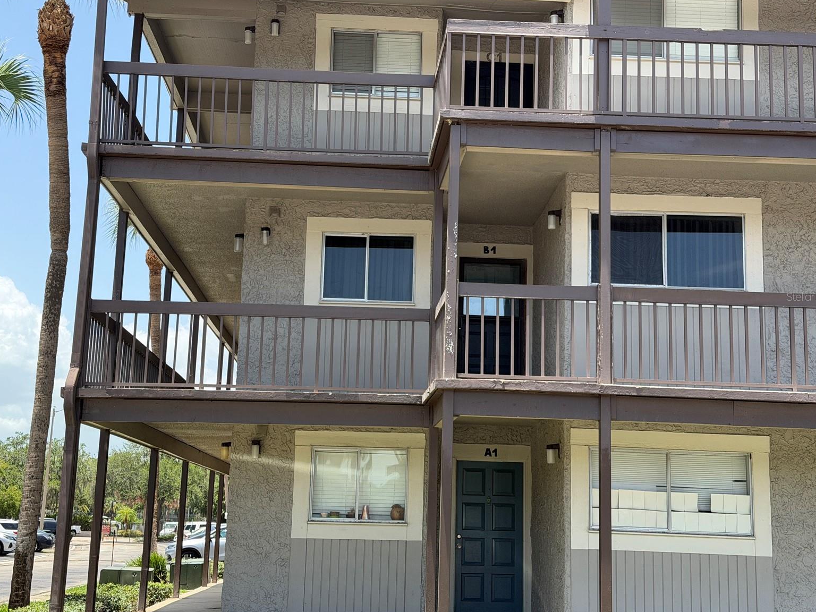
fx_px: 1179
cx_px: 412
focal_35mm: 50
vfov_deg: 29.1
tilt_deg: +10.6
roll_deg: -1.2
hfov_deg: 38.2
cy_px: 296
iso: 100
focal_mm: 6.76
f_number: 1.78
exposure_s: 1/1543
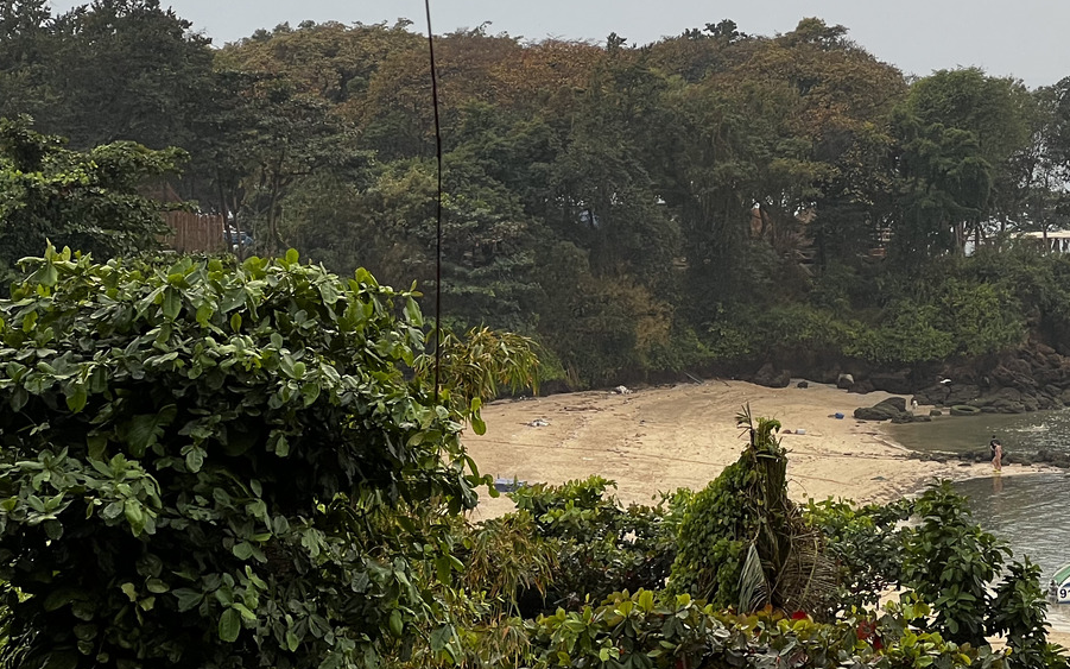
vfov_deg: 9.0
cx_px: 930
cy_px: 284
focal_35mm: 145
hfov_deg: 14.3
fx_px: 4228
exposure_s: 1/99
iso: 40
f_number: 2.8
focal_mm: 9
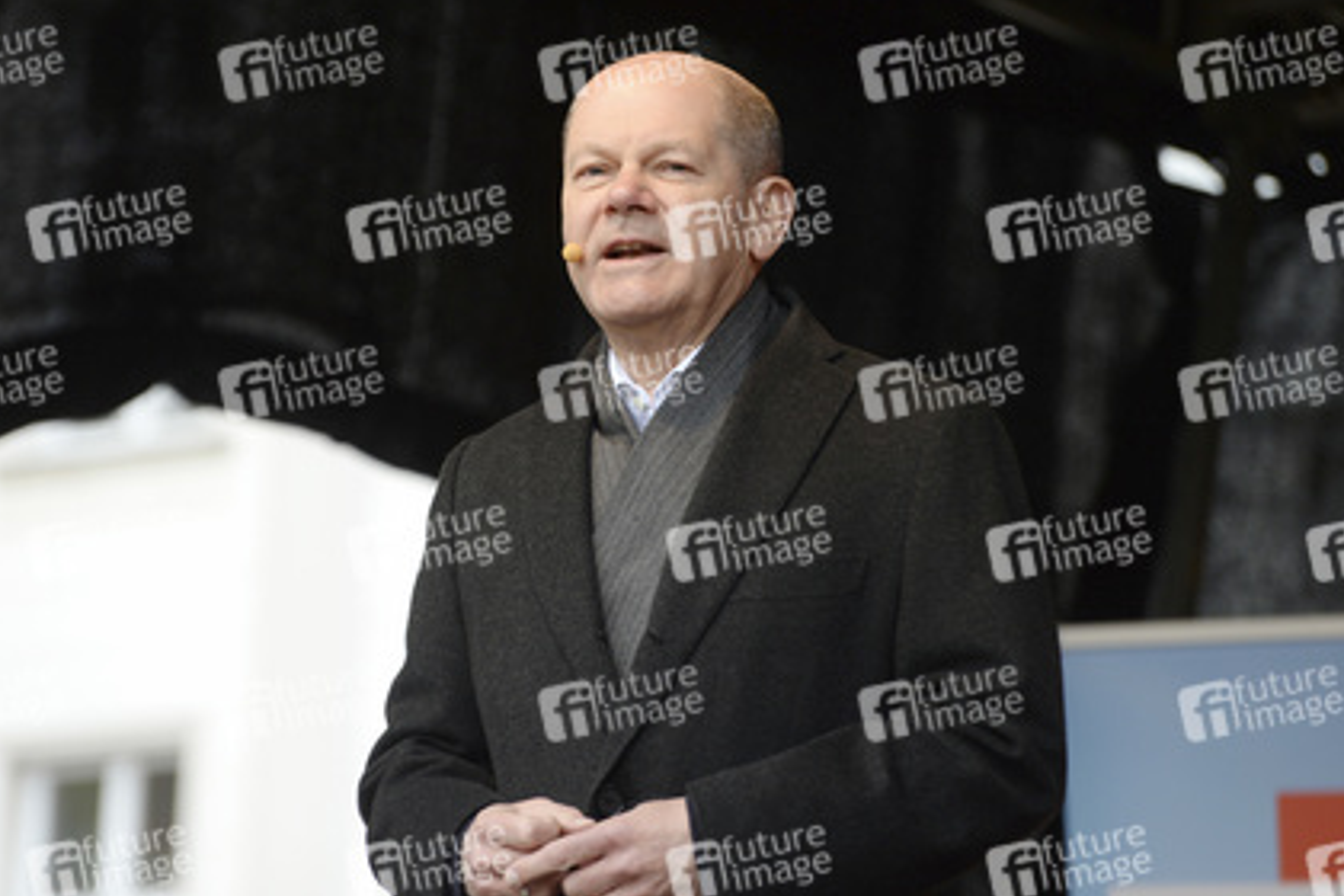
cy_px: 464
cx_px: 662
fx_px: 7205
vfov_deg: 7.1
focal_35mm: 193
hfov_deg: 10.7
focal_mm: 180
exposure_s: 1/400
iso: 800
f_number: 5.6
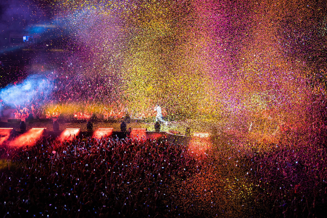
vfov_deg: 13.0
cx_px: 164
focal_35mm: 105
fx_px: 954
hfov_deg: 19.5
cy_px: 109
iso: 200
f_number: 2.8
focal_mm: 70
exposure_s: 1/30
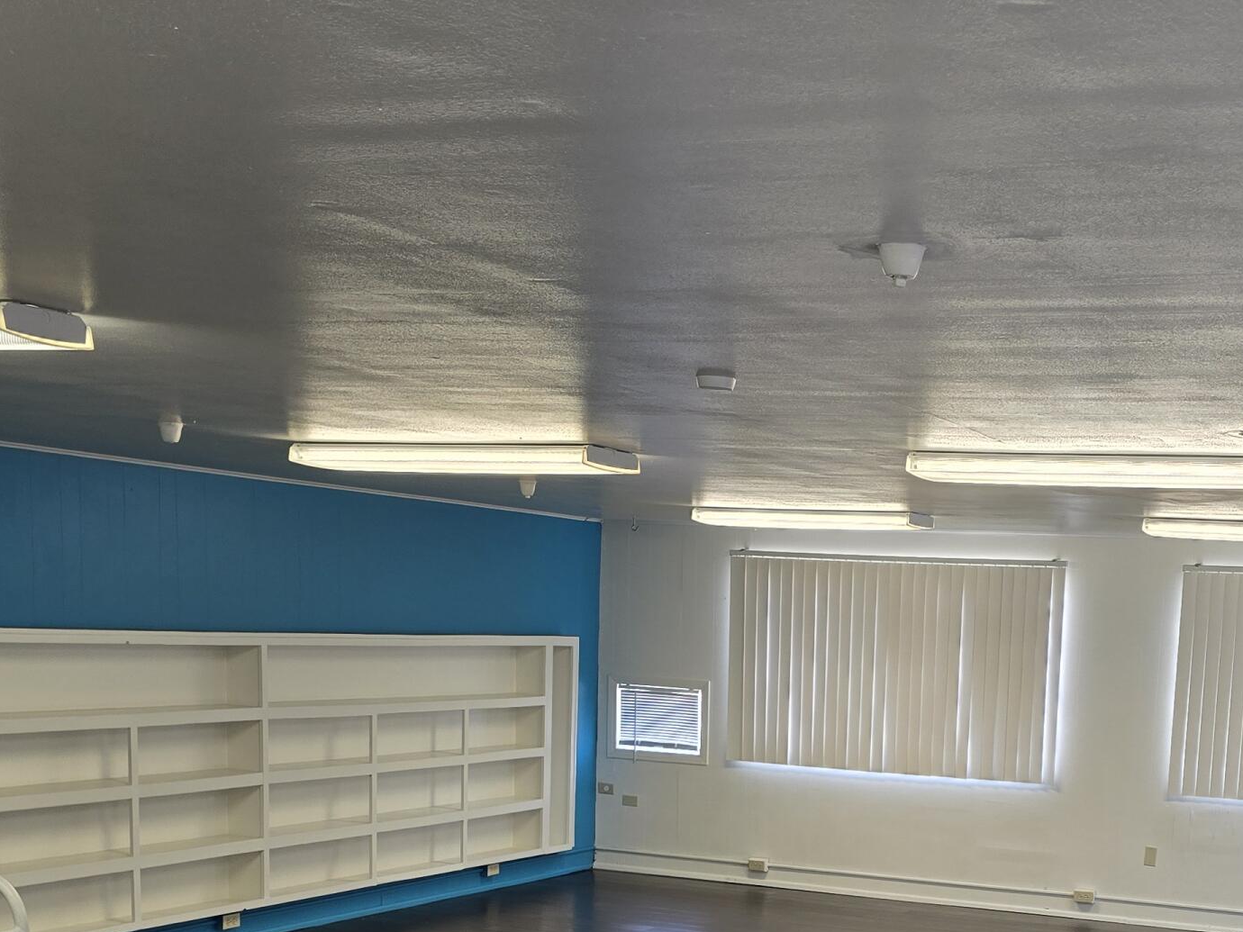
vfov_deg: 27.6
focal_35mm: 50
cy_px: 912
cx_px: 917
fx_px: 1795
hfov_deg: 37.3
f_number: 1.7
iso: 64
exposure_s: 1/120
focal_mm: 6.3
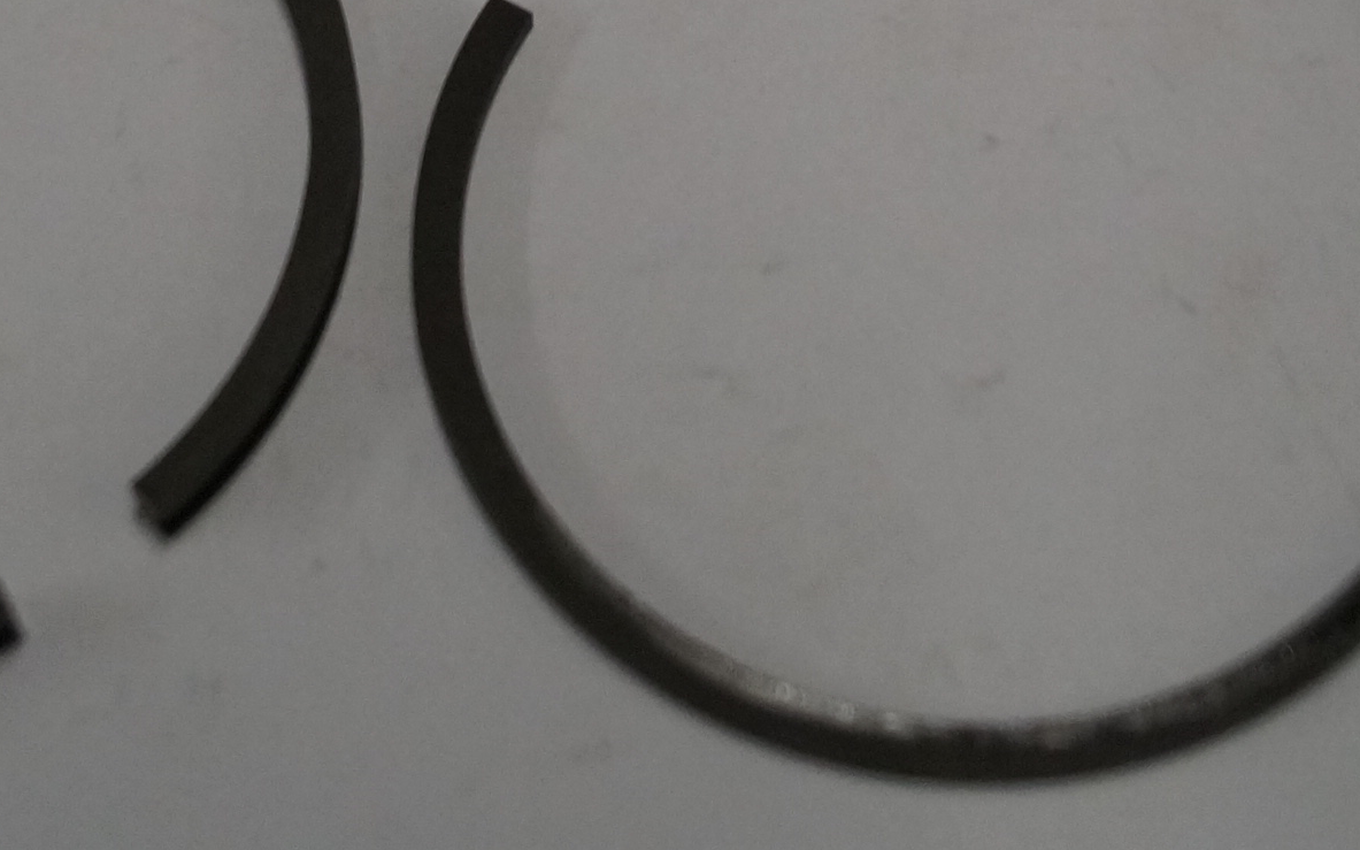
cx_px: 666
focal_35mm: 100
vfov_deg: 12.3
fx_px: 3706
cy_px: -547
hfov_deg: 20.8
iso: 1250
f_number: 4
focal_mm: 20
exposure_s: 1/160
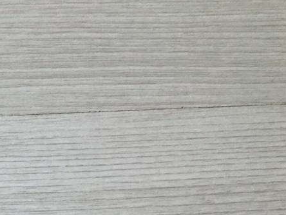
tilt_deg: -75.3
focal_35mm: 94
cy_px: 285
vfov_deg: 15.0
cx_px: -145
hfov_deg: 18.5
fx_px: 777
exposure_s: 1/100
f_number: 2.2
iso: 25
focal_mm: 4.15
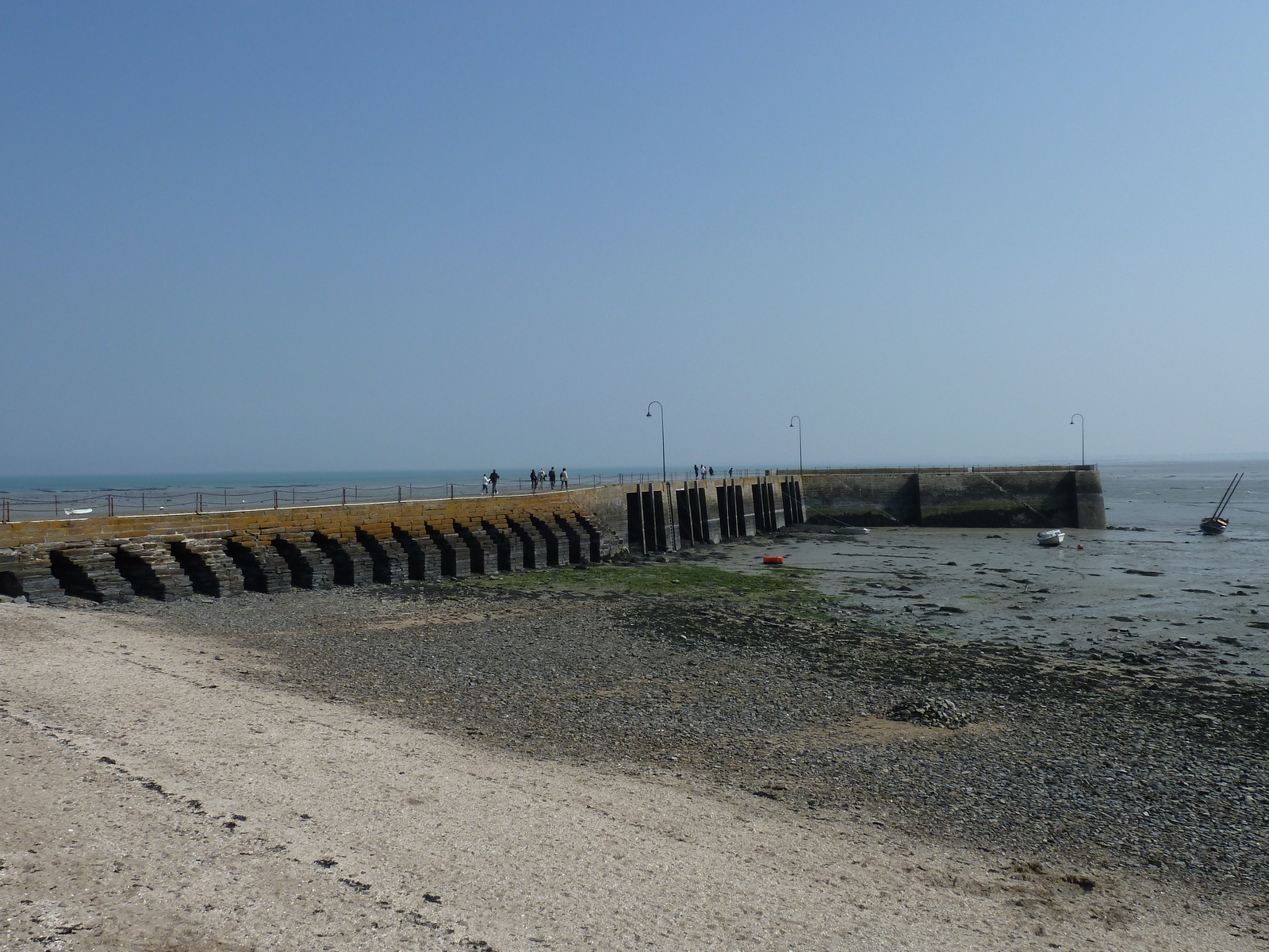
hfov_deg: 61.7
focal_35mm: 29
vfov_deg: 48.2
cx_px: 634
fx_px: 1063
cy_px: 476
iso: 80
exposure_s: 1/640
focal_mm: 4.7
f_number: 5.6
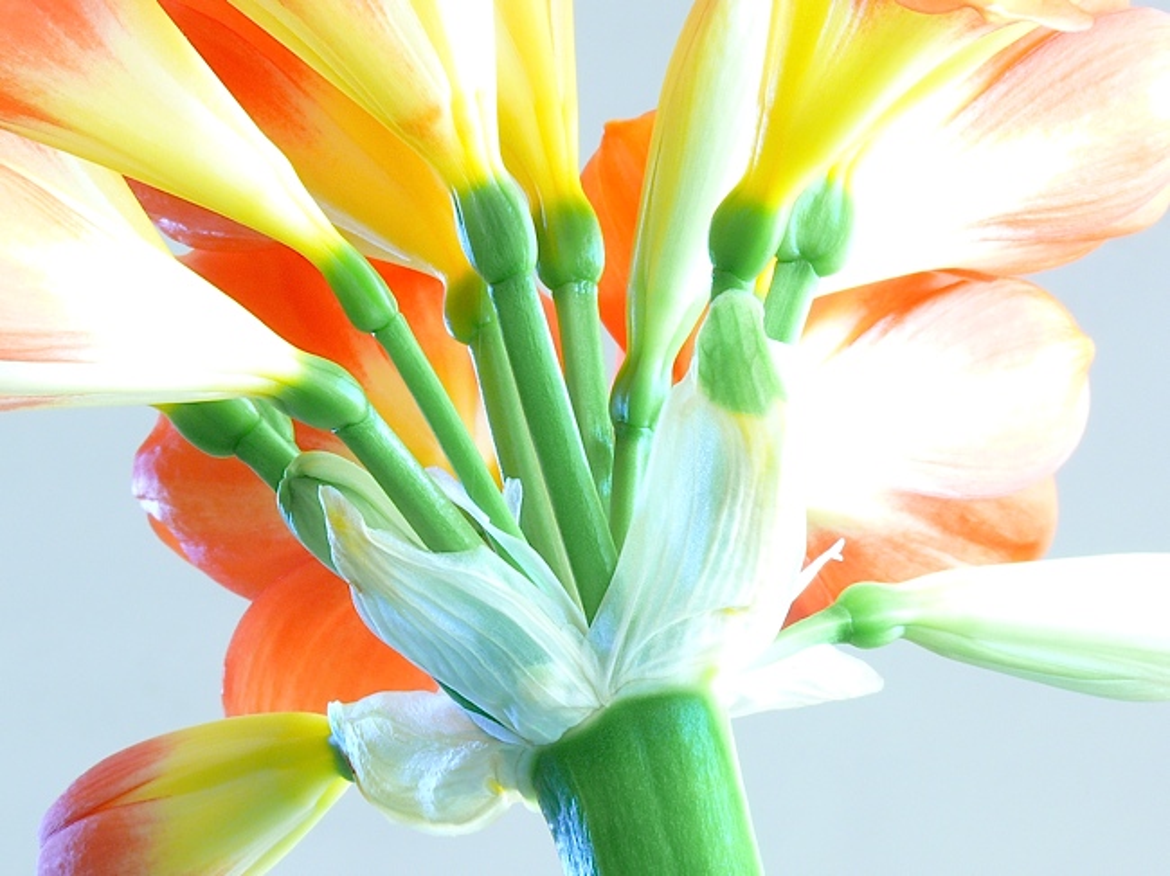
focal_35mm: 188
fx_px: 6352
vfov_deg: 7.9
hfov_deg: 10.5
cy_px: 438
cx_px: 585
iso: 100
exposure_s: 2
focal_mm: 27.9
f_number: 11
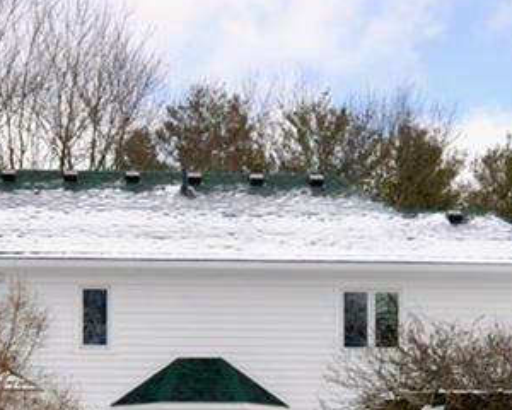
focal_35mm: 96
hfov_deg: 20.0
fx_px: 1455
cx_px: 265
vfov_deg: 15.4
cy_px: 506
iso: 400
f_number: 10
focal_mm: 20
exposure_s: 1/400
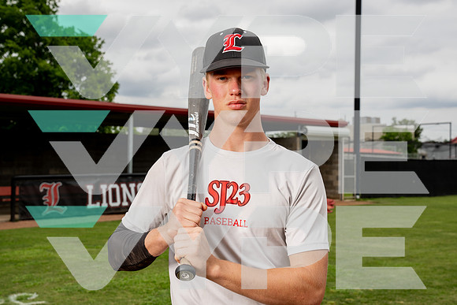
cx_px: 225
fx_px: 681
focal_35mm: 54
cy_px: 149
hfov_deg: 37.1
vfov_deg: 25.2
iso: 50
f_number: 8
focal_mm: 50
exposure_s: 1/250
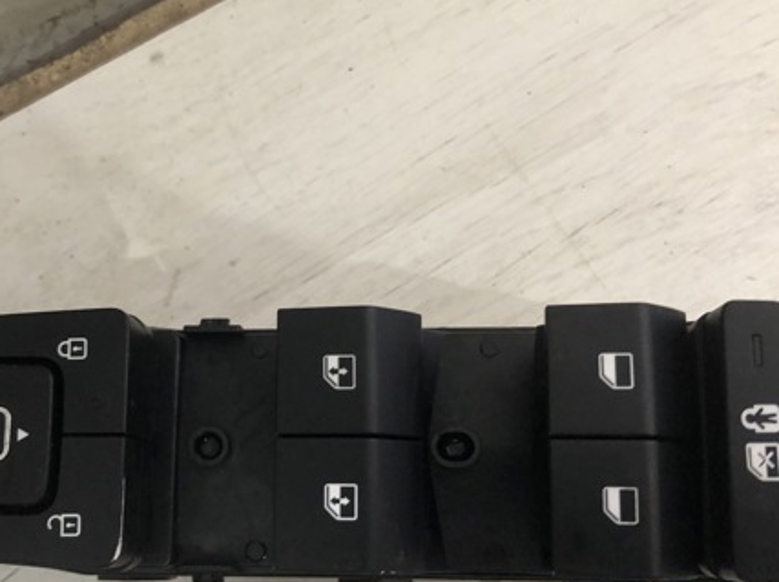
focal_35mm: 42
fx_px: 944
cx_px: 314
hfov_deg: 44.6
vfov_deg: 34.1
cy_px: 359
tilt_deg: -81.2
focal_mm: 3.99
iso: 100
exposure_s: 1/12
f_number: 1.8
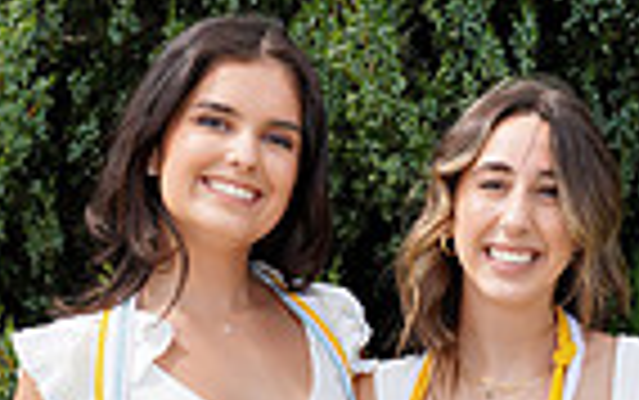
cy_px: 849
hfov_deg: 12.3
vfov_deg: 7.4
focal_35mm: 170
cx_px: 360
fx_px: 2956
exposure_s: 1/160
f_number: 8
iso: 100
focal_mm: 35
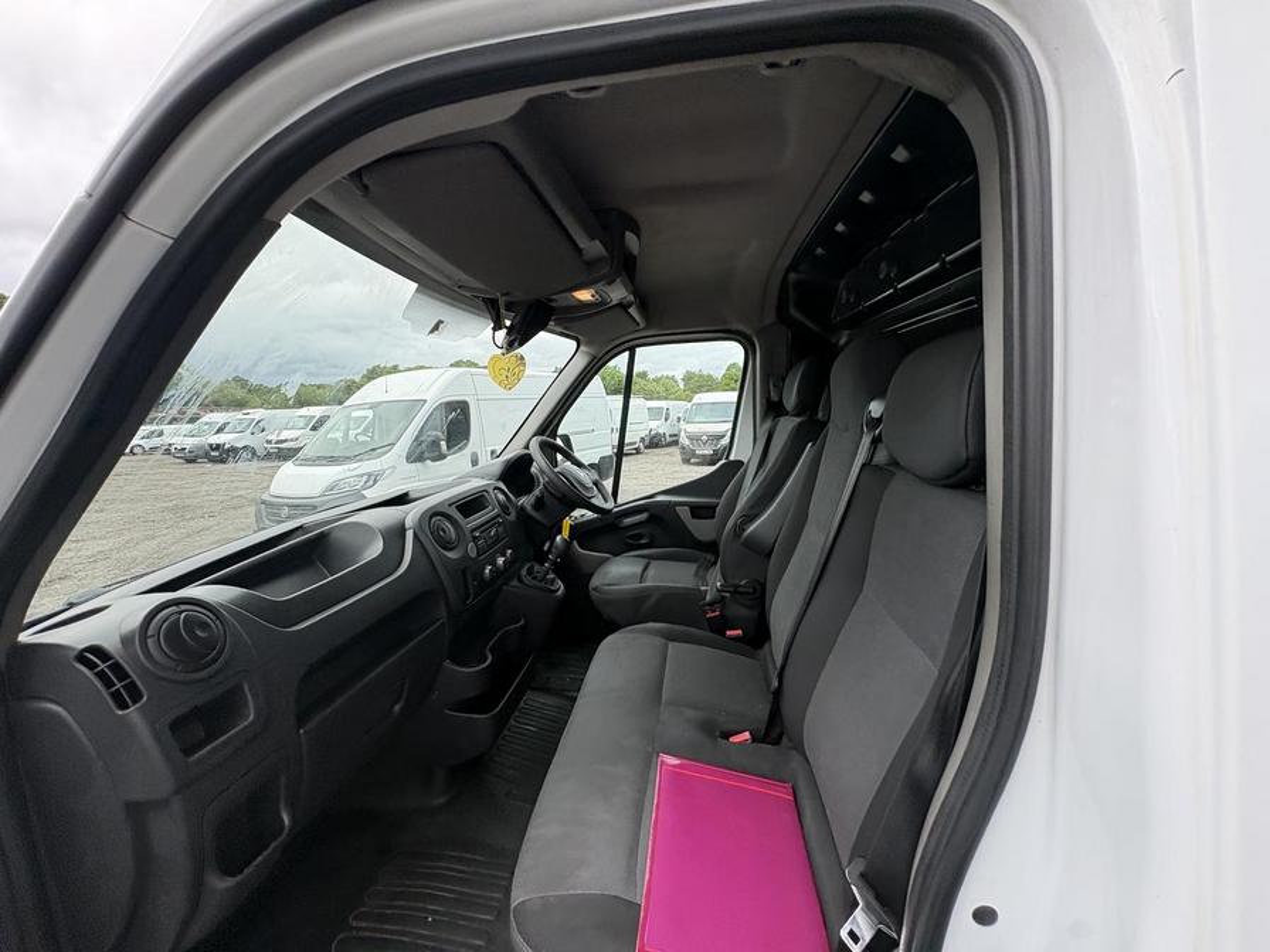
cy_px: 476
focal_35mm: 14
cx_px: 635
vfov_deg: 85.7
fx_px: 514
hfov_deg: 102.1
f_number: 2.2
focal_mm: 2.22
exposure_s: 1/351
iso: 50
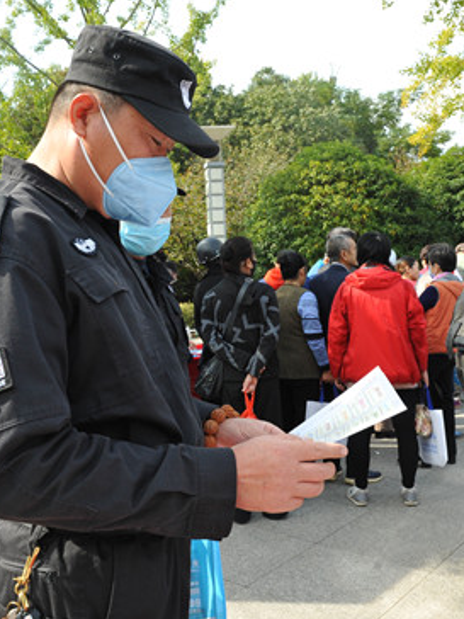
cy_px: 322
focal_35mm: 38
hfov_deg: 37.6
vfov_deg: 49.0
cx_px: 189
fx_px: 679
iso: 1000
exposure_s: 1/400
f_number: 10
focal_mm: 24
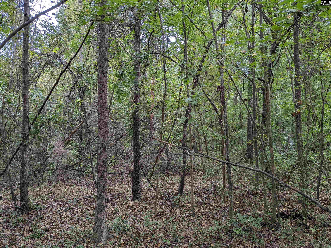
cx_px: 166
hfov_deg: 65.3
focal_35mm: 27
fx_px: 258
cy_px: 124
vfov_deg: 51.4
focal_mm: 4.38
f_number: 1.73
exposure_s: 1/202
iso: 43
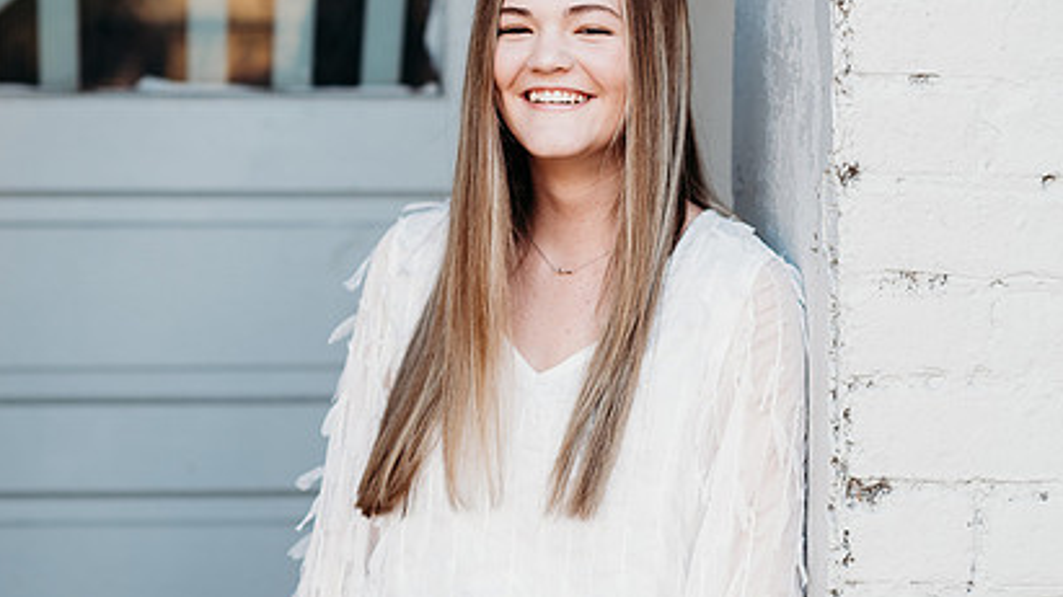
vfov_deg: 9.5
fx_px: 3607
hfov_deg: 16.8
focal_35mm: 128
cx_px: 489
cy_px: 164
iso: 200
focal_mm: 85
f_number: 2.8
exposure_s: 1/200
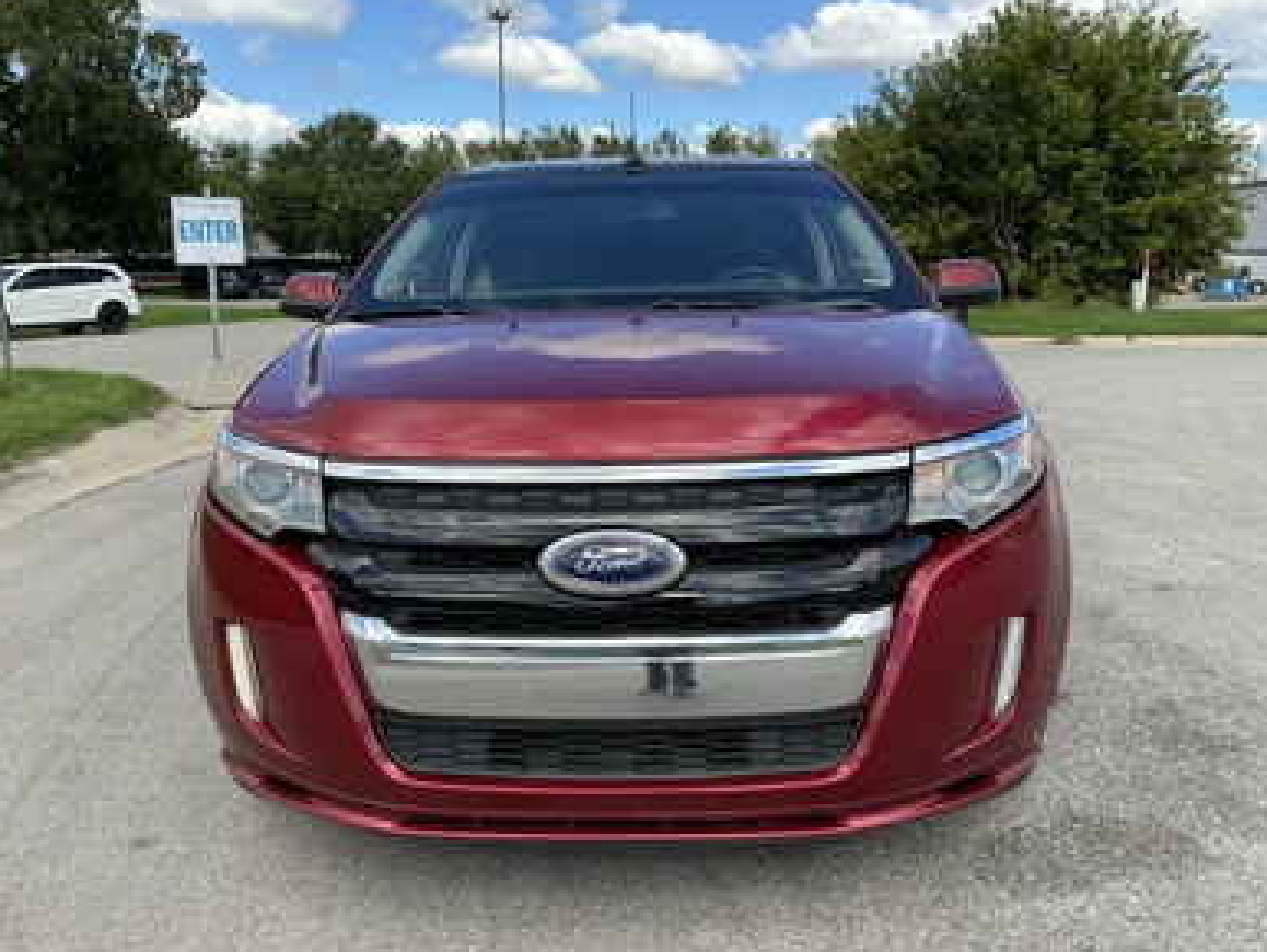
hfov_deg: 61.6
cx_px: 627
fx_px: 1062
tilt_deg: -6.8
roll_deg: +0.1
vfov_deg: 48.3
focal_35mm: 29
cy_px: 479
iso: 25
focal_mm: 3
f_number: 1.8
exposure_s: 1/842
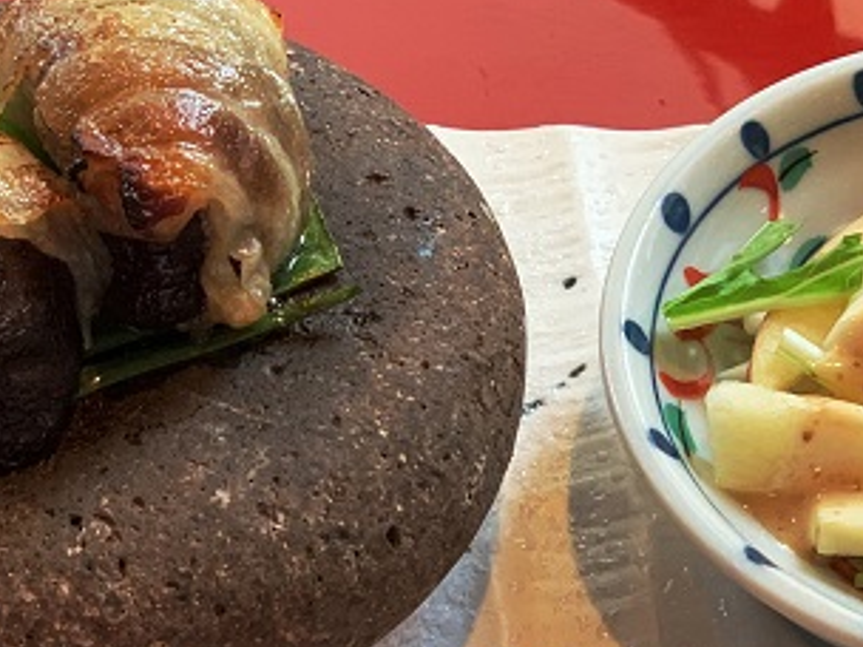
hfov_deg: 15.1
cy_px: 367
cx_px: 461
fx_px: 3266
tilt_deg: -46.7
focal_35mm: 131
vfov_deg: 11.3
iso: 125
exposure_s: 1/60
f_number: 2.4
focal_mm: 6
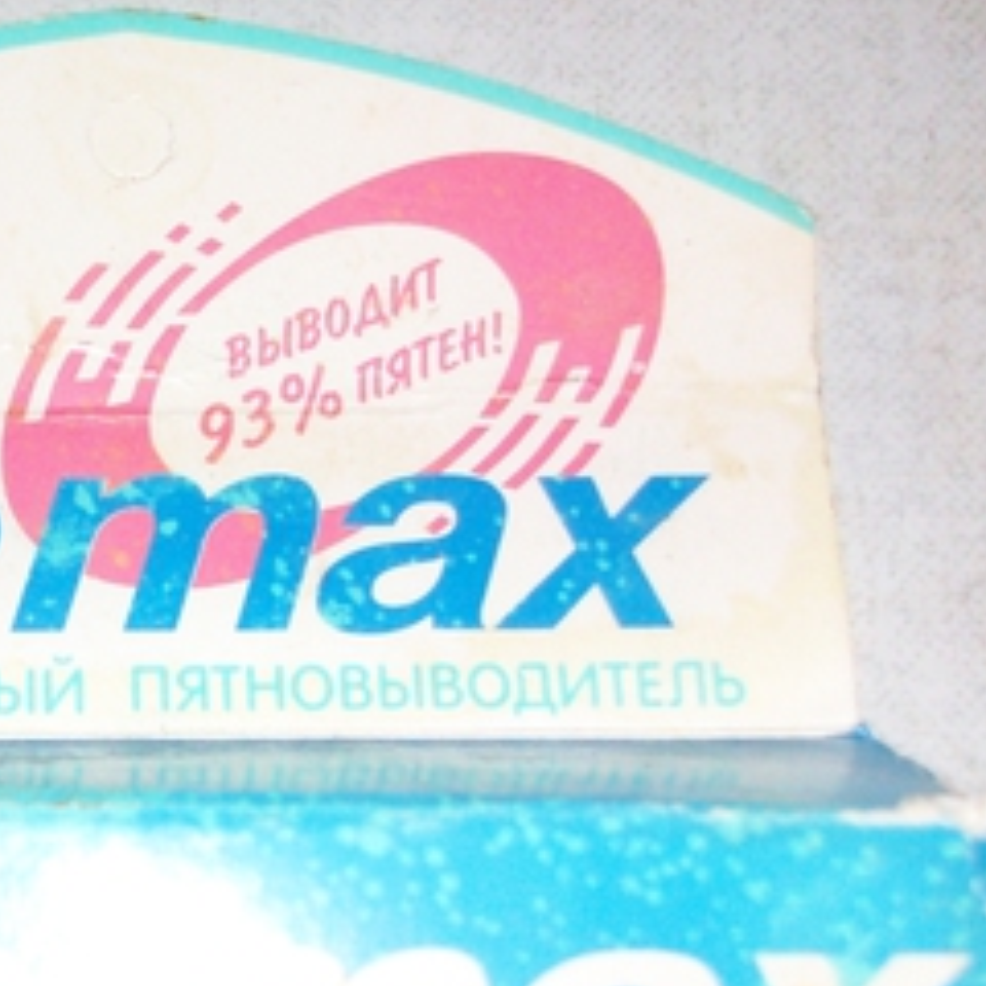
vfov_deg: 24.9
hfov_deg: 23.9
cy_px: 622
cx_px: 4
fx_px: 2224
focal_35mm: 69
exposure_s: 1/60
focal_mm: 5.7
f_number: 2.8
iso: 160
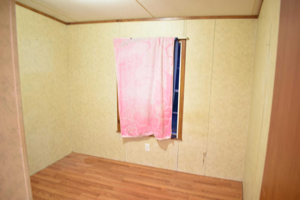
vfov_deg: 47.9
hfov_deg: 67.4
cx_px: 150
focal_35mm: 27
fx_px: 225
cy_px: 100
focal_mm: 18
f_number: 3.5
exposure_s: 1/2
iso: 400
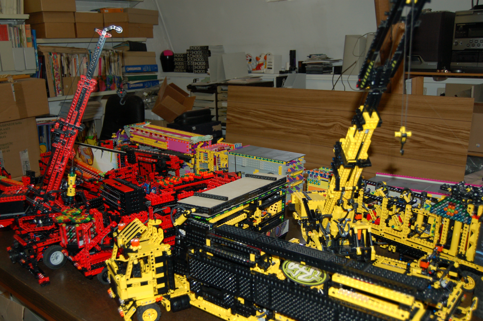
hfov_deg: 57.3
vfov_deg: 39.9
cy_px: 160
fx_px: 442
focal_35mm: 33
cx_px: 242
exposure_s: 1/60
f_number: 3.8
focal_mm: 22
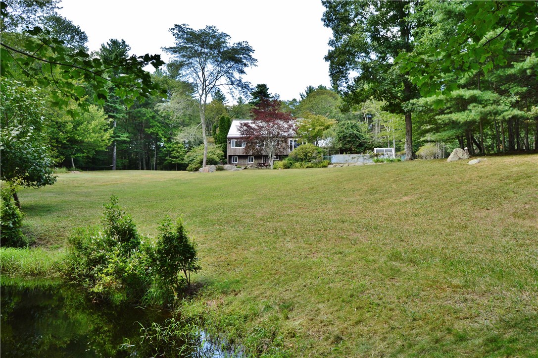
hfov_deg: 67.4
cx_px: 269
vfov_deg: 47.8
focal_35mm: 27
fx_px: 403
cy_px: 179
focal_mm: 18
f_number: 9
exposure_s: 1/100
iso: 400
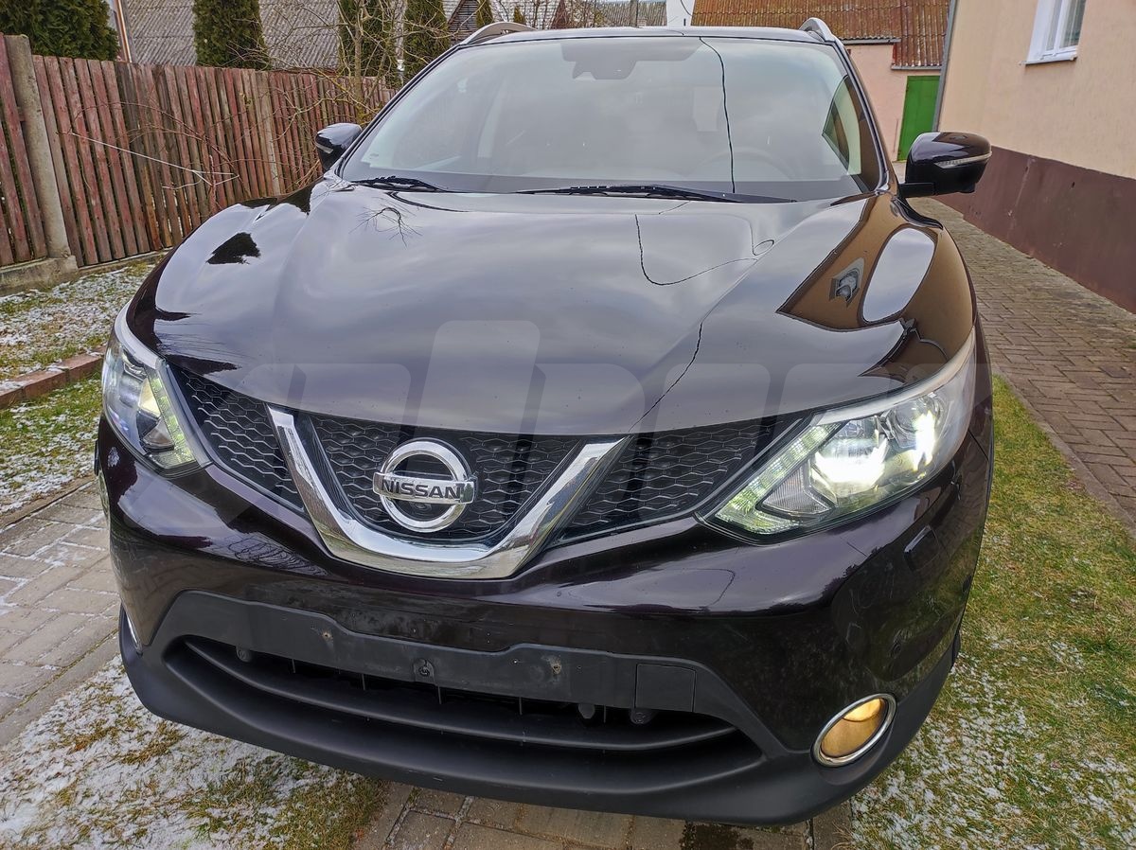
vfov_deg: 54.8
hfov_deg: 69.4
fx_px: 820
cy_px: 425
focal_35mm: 25
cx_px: 568
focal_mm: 4.7
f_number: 1.79
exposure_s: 1/100
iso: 110
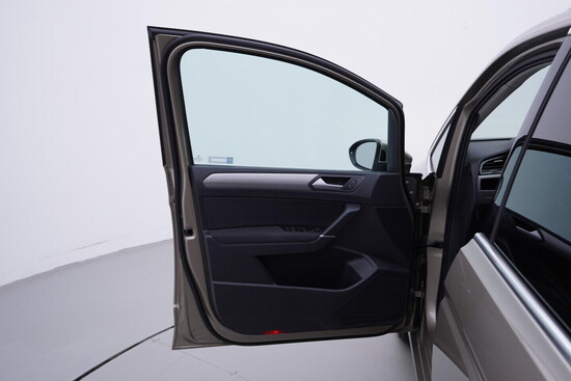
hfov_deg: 53.1
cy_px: 190
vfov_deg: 36.9
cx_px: 286
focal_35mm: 36
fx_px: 571
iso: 125
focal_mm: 24
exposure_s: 1/80
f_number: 4
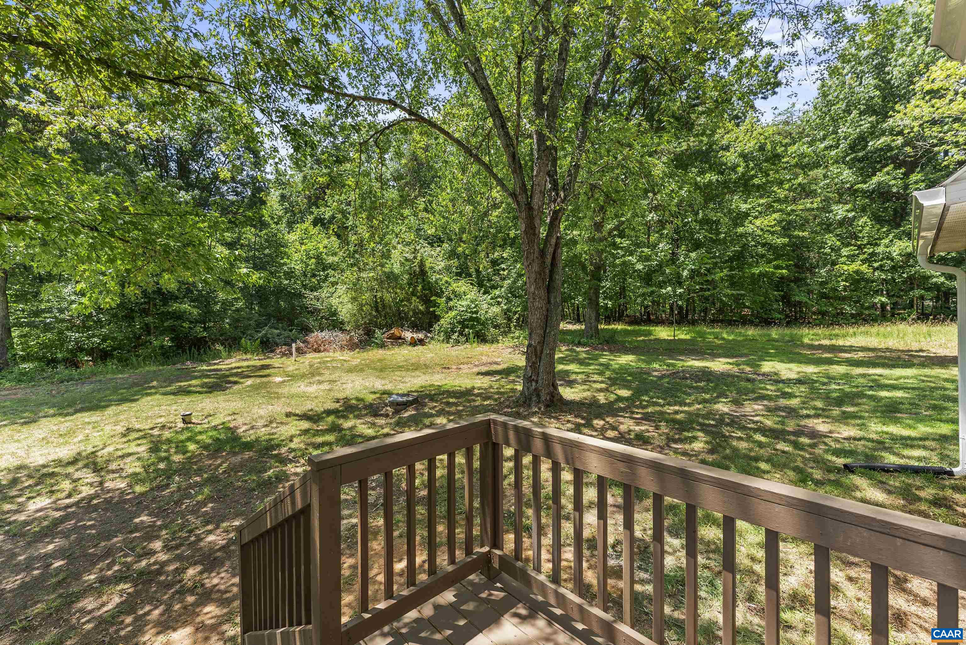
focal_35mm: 14
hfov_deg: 104.2
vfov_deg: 81.3
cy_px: 322
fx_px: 376
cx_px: 483
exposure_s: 1/80
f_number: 5
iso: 80
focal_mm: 14
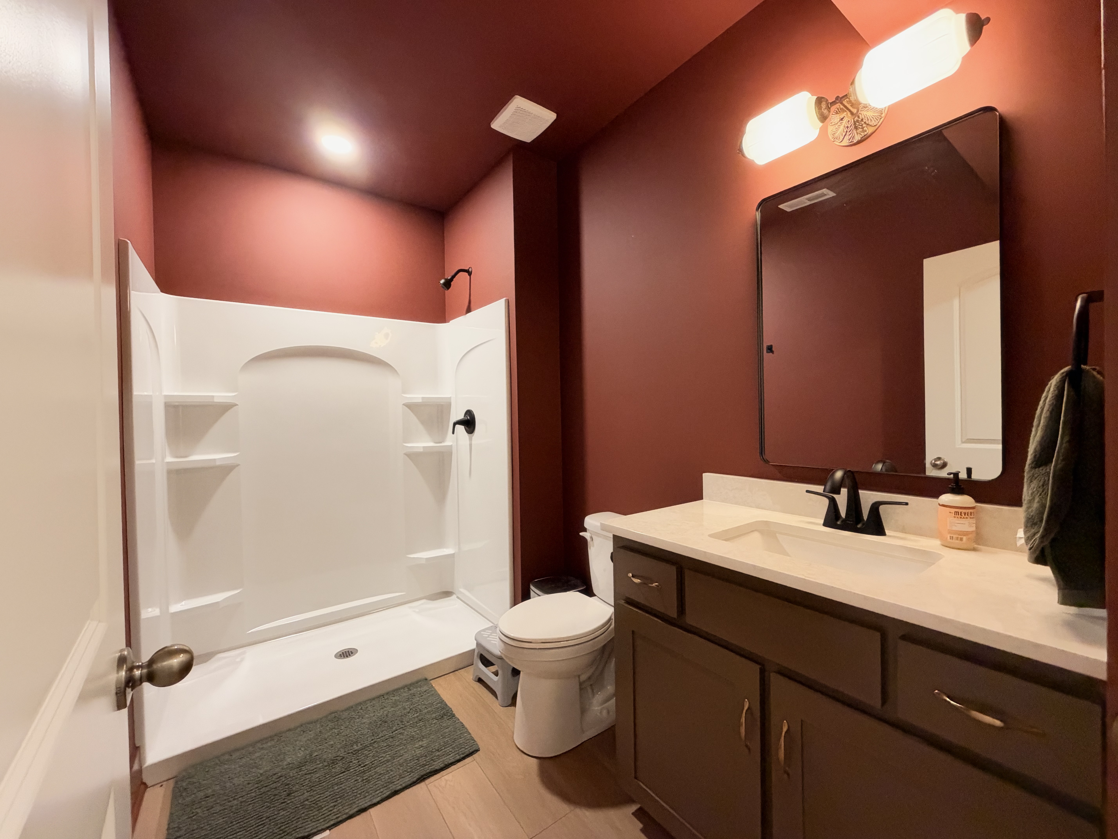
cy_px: 420
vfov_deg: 85.7
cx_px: 559
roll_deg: +0.8
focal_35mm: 14
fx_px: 452
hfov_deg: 102.1
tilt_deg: -0.2
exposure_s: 1/60
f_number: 2.2
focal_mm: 2.22
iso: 640
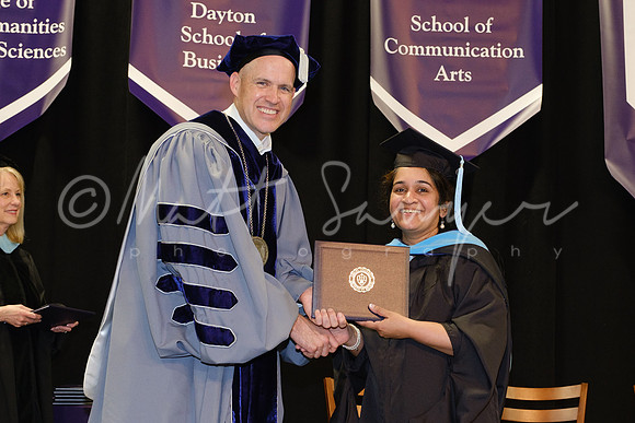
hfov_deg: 36.3
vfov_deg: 24.5
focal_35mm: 55
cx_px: 345
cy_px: 298
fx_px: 967
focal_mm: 24.9
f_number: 4
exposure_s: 1/125
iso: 1250
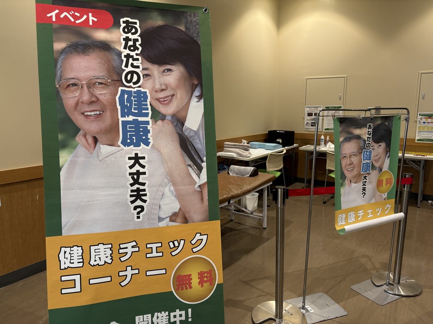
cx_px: 216
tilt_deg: -9.6
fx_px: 325
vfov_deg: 53.1
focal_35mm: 26
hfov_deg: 67.3
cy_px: 162
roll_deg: +0.7
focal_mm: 5.96
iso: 80
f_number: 1.6
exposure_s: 1/100
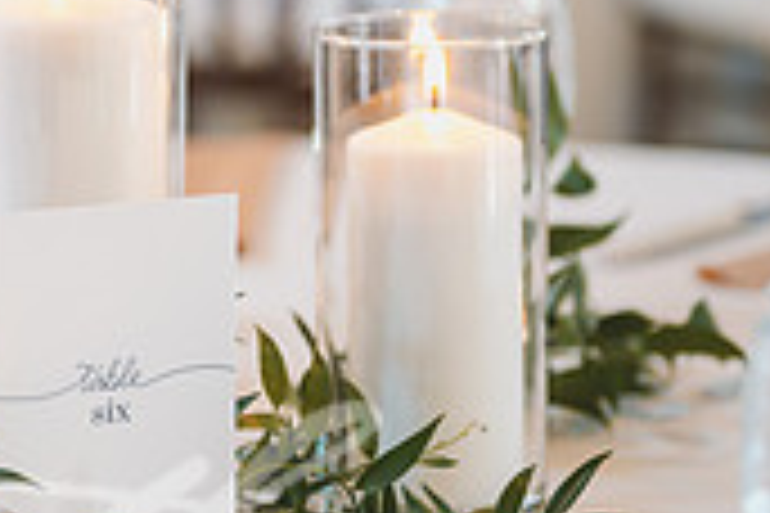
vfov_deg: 7.9
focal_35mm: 173
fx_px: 3700
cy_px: 148
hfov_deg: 11.8
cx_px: 122
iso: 160
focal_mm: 50
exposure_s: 1/60
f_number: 1.8
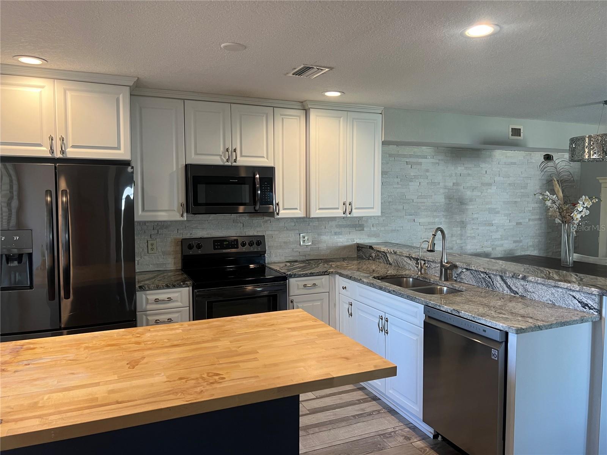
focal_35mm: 26
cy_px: 228
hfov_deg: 67.3
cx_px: 304
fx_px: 456
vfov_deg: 53.1
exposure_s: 1/60
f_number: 1.5
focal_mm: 5.7
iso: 100
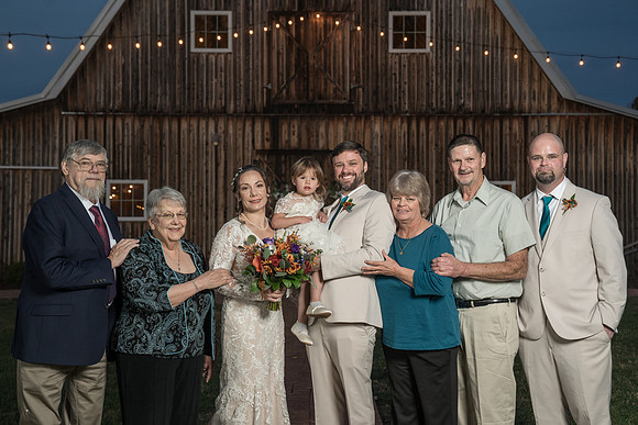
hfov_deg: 43.7
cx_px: 318
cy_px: 208
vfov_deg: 29.9
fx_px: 796
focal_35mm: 45
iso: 1000
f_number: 4
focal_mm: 44
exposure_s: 1/100
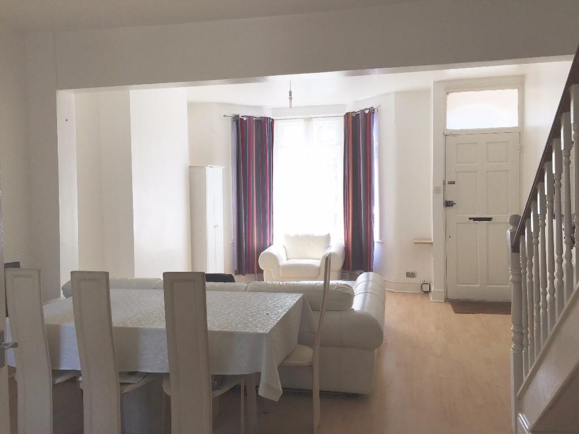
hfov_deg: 61.7
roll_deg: +0.2
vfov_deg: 48.2
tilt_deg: -3.0
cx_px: 290
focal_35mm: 29
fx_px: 485
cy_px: 217
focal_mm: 4.15
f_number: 2.2
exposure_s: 1/204
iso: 32
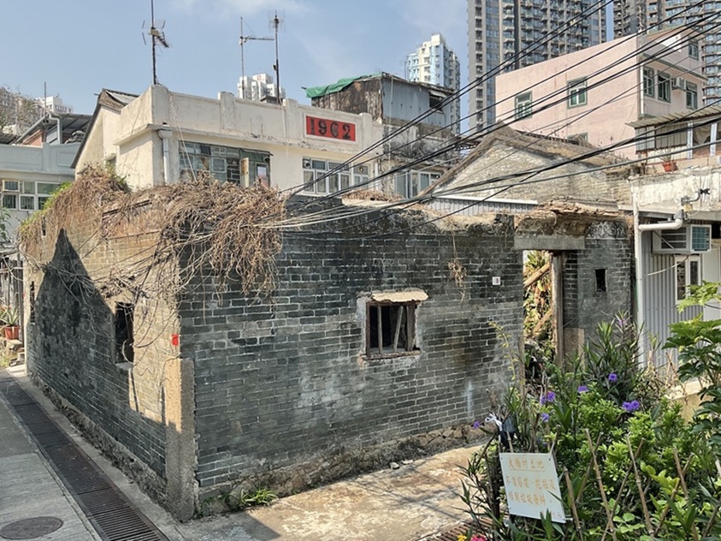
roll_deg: +2.1
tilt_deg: +0.1
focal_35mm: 29
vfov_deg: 48.2
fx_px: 604
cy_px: 270
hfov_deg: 61.7
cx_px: 360
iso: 16
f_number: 1.8
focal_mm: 3
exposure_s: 1/1015
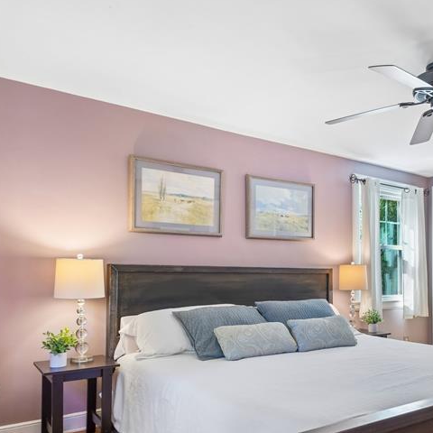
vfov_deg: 55.1
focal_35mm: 29
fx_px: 410
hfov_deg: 53.7
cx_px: 311
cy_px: 265
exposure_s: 1/10
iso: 400
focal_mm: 16
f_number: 8
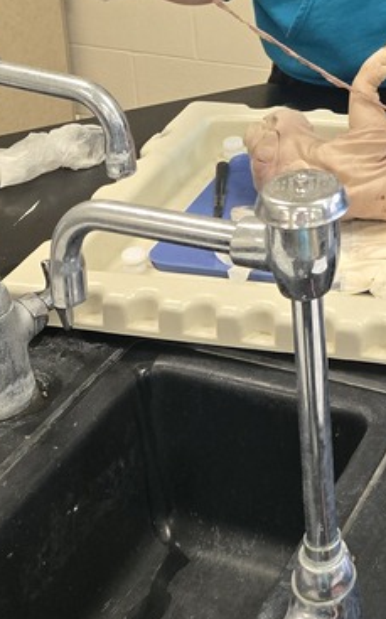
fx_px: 1146
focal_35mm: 68
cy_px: -105
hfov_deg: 18.2
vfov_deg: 27.0
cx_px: 460
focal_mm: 5.4
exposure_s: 1/120
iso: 640
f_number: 1.8
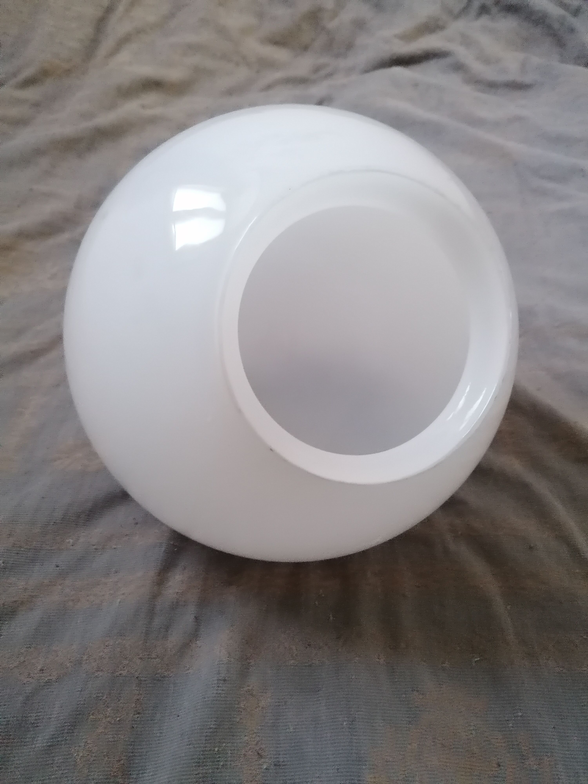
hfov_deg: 51.4
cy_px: 392
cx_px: 294
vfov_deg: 65.3
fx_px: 612
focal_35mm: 27
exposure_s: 1/16.7
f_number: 1.8
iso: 1000
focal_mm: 4.75
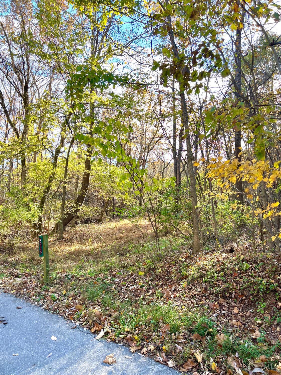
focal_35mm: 26
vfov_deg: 67.3
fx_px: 281
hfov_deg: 53.1
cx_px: 140
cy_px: 188
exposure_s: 1/658
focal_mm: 5.7
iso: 50
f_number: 1.5
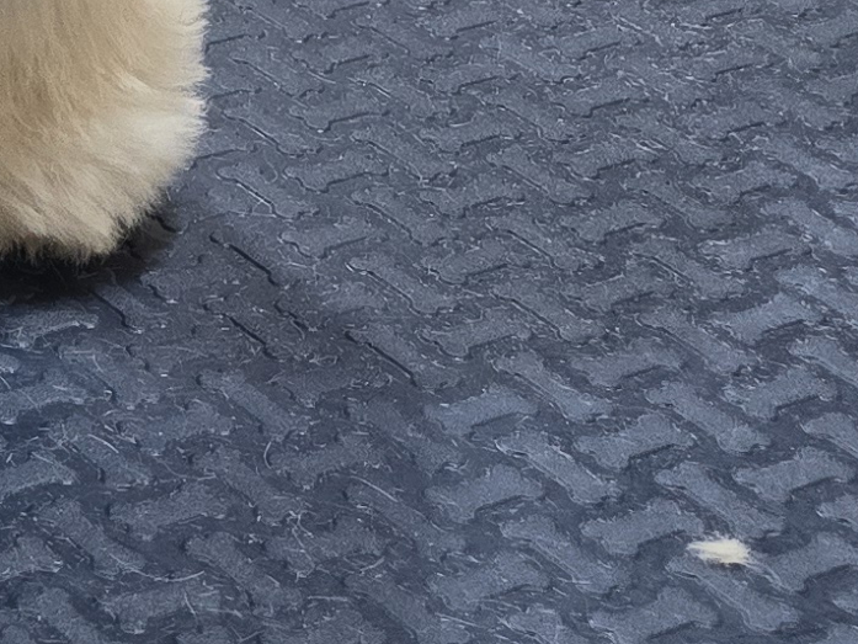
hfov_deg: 12.1
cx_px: -1173
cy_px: -784
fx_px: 3272
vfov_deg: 10.1
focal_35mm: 132
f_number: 1.8
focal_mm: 5.4
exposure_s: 1/120
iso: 125
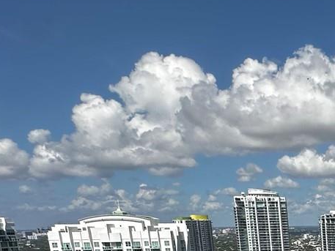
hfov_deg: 29.7
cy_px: 323
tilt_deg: -11.9
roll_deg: +1.1
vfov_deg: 25.7
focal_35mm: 49
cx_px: 453
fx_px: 474
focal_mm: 2.22
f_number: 2.2
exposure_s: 1/4132
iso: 50
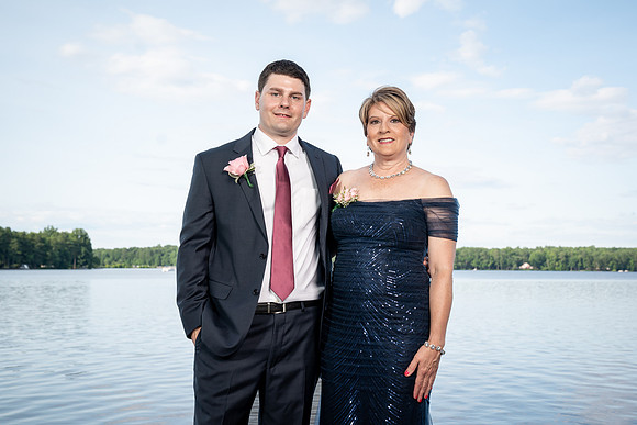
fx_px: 840
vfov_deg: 28.4
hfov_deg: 41.5
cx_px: 328
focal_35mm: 47
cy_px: 213
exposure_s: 1/200
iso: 100
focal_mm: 45
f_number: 5.6
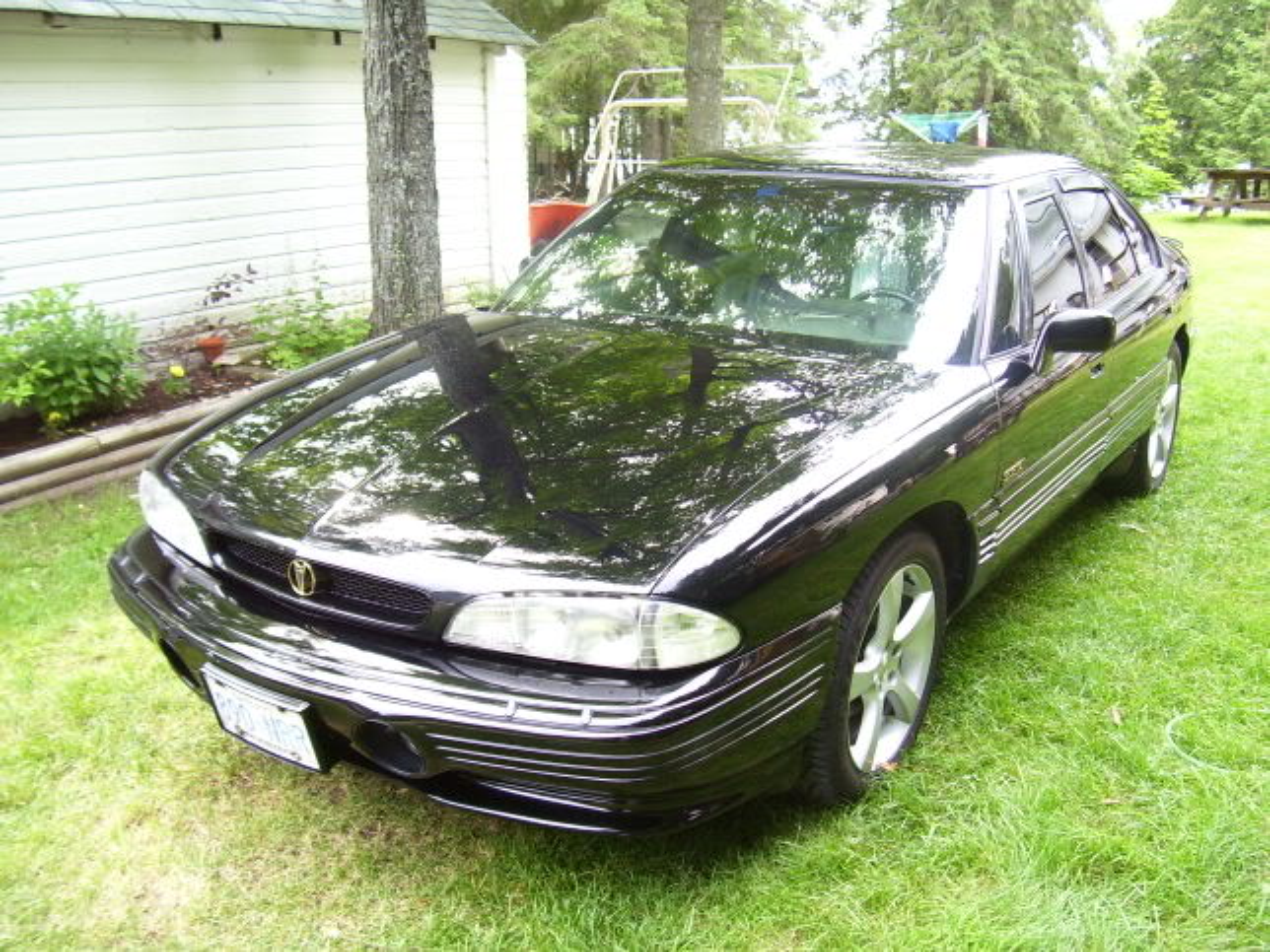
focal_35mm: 34
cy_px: 476
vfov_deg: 41.8
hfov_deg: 54.0
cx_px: 635
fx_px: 1247
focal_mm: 5.6
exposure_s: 1/60
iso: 80
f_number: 2.7
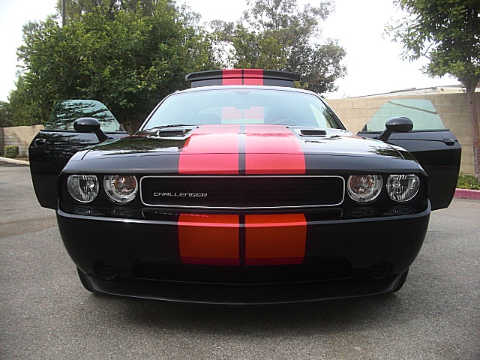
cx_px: 240
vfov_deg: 39.7
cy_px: 180
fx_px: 499
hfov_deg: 51.4
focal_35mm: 36
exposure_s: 1/400
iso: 50
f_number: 2.8
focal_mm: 6.3
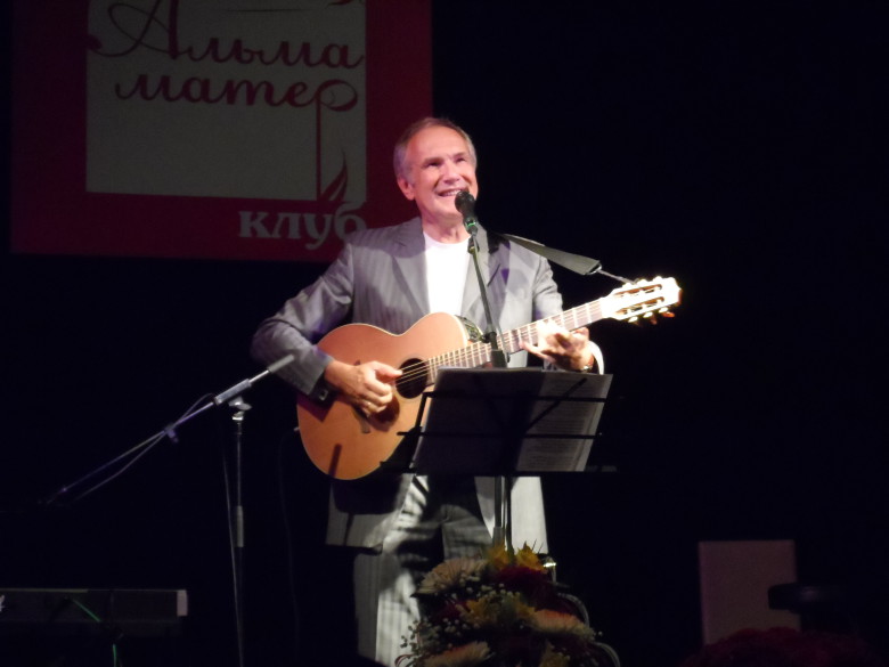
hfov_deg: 18.9
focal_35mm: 104
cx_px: 444
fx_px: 2671
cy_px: 334
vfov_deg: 14.2
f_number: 4.6
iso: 800
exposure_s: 1/20
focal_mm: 17
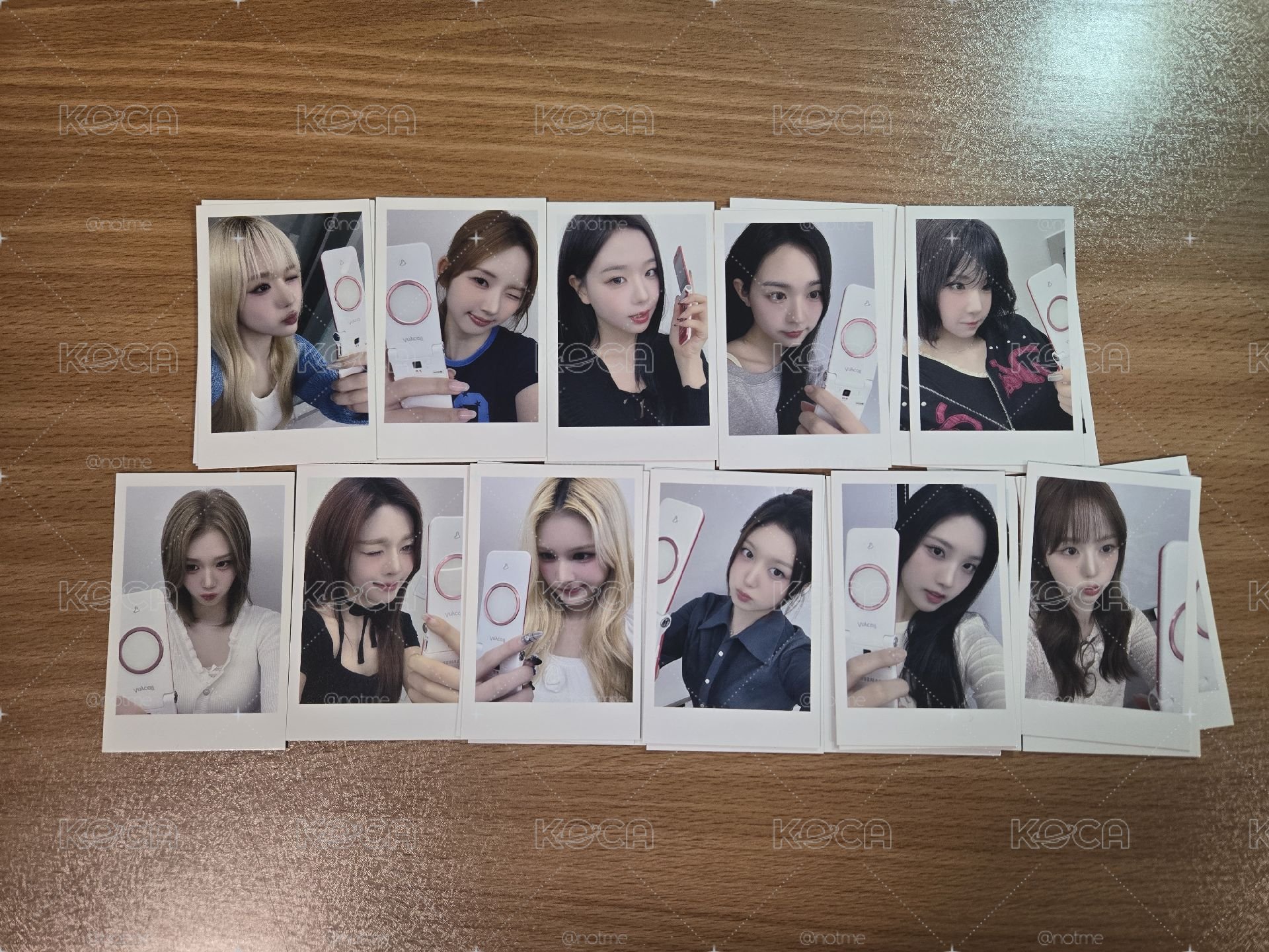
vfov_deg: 58.9
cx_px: 634
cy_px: 476
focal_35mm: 23
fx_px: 843
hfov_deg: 73.9
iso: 125
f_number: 1.8
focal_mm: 5.4
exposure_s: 1/120
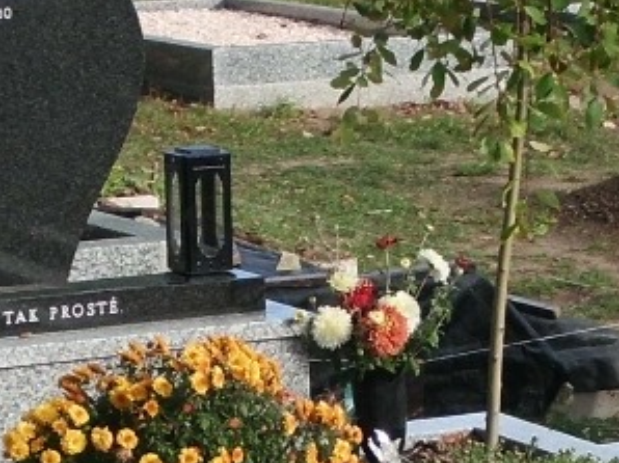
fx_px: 3609
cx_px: 361
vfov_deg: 7.3
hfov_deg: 9.8
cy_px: 451
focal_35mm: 202
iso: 100
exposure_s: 1/60
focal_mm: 8.4
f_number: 8.3
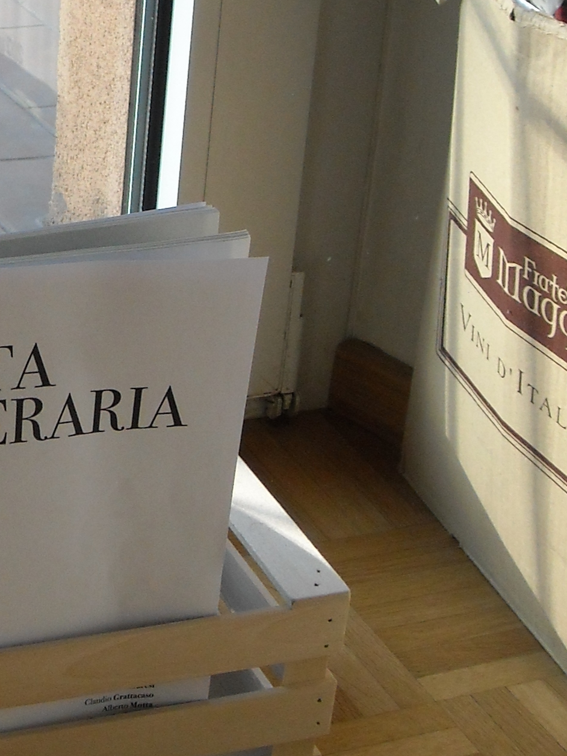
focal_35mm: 91
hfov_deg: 15.8
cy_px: 111
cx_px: -49
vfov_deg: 21.2
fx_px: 1986
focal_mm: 5.7
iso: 200
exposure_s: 1/250
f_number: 2.8
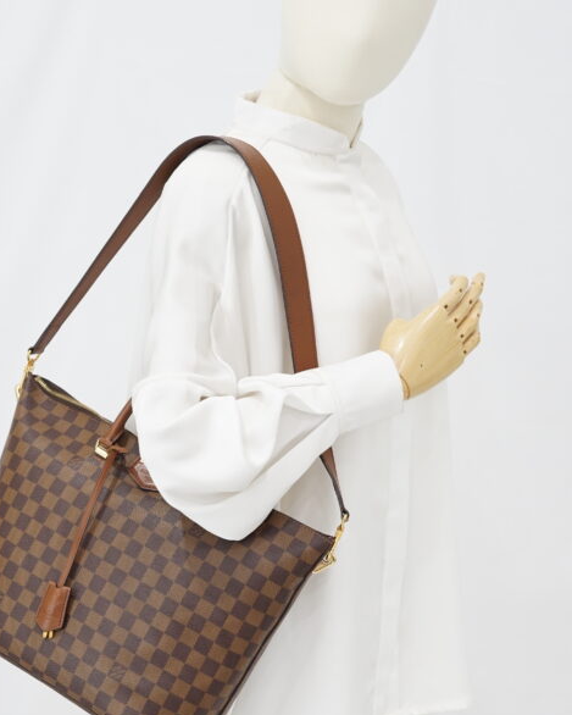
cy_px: 547
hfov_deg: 18.7
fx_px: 1735
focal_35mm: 82
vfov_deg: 23.0
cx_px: 210
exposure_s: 1/8
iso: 640
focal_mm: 50
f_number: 6.3
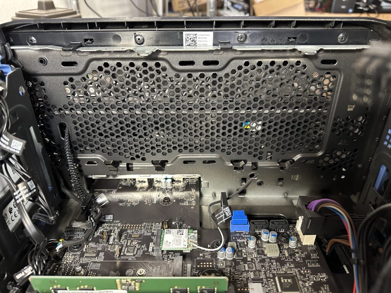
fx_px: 271
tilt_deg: -29.9
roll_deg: +0.8
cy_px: 146
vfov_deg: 56.8
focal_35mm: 24
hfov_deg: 71.6
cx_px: 196
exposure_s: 1/50
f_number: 1.78
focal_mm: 6.86
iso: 640
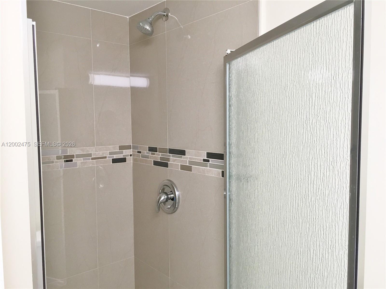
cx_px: 193
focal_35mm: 29
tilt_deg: -4.6
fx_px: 323
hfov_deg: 61.7
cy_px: 144
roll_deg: -0.3
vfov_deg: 48.2
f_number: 2.2
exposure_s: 1/30
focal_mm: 4.15
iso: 40
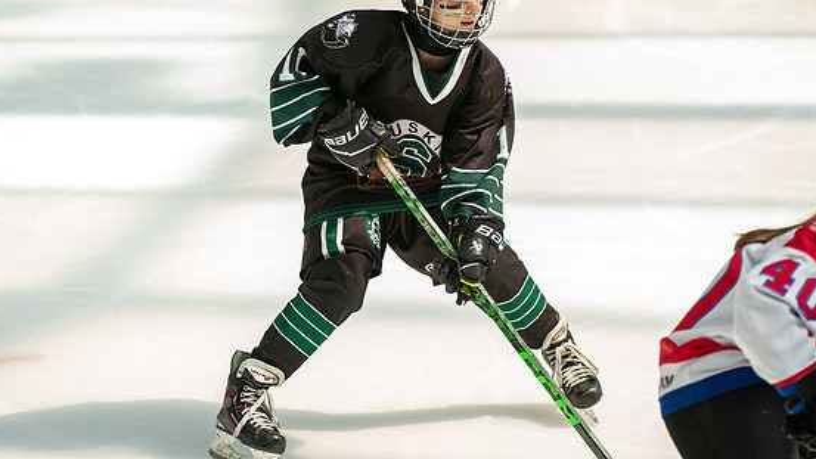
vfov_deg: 7.3
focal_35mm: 166
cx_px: 410
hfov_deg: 13.0
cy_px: 146
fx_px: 3592
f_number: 3.5
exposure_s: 1/2500
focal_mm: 132
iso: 1600
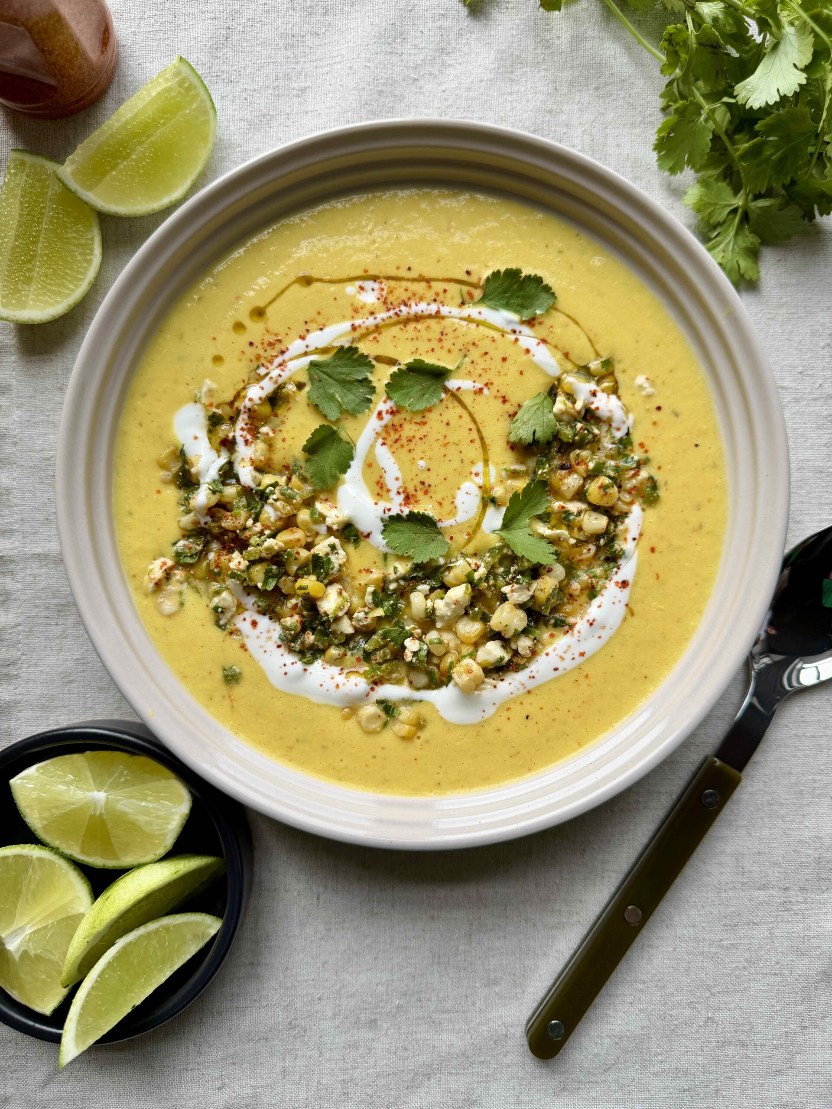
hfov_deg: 56.8
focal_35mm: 24
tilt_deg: -88.6
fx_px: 769
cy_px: 554
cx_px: 416
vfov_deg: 71.6
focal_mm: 6.76
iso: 50
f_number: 1.78
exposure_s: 1/121
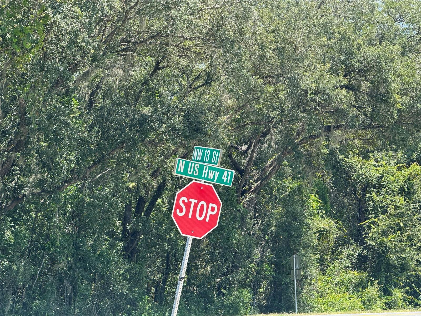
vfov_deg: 12.3
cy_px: 158
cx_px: 210
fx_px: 1459
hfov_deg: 16.4
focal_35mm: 120
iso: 50
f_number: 2.8
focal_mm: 15.66
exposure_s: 1/288
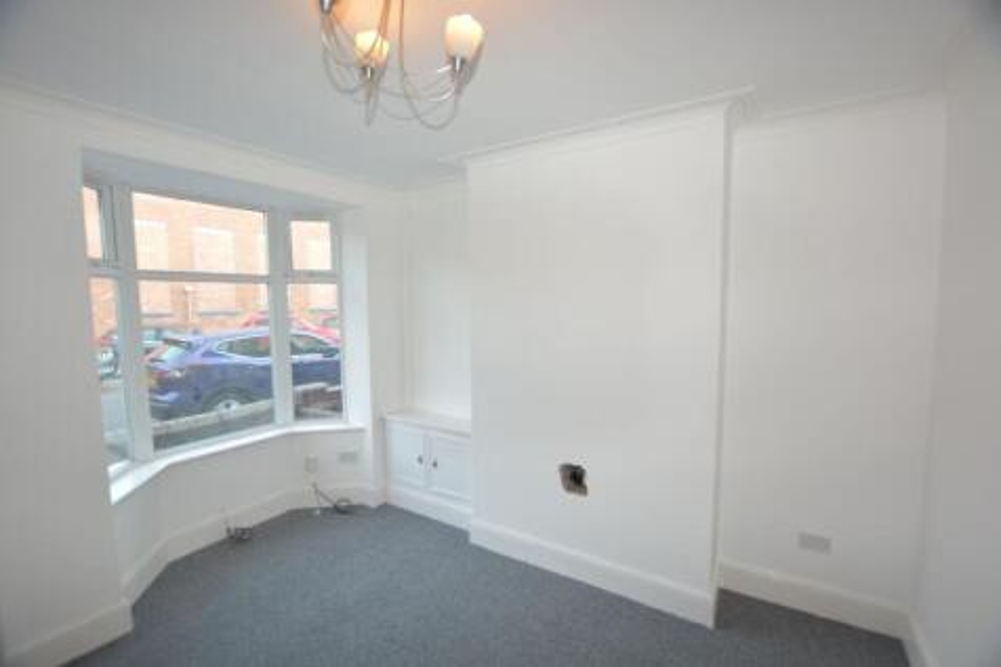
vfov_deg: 77.3
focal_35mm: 15
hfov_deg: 100.4
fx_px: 417
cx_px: 500
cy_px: 334
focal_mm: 10
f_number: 4
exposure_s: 1/60
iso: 280
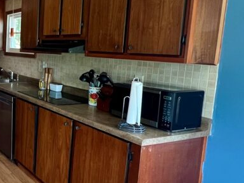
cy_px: 78
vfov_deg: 39.6
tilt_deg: -6.5
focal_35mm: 36
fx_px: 254
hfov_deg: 42.1
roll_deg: -1.3
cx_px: -16
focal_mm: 1.57
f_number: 1.8
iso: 320
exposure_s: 1/60
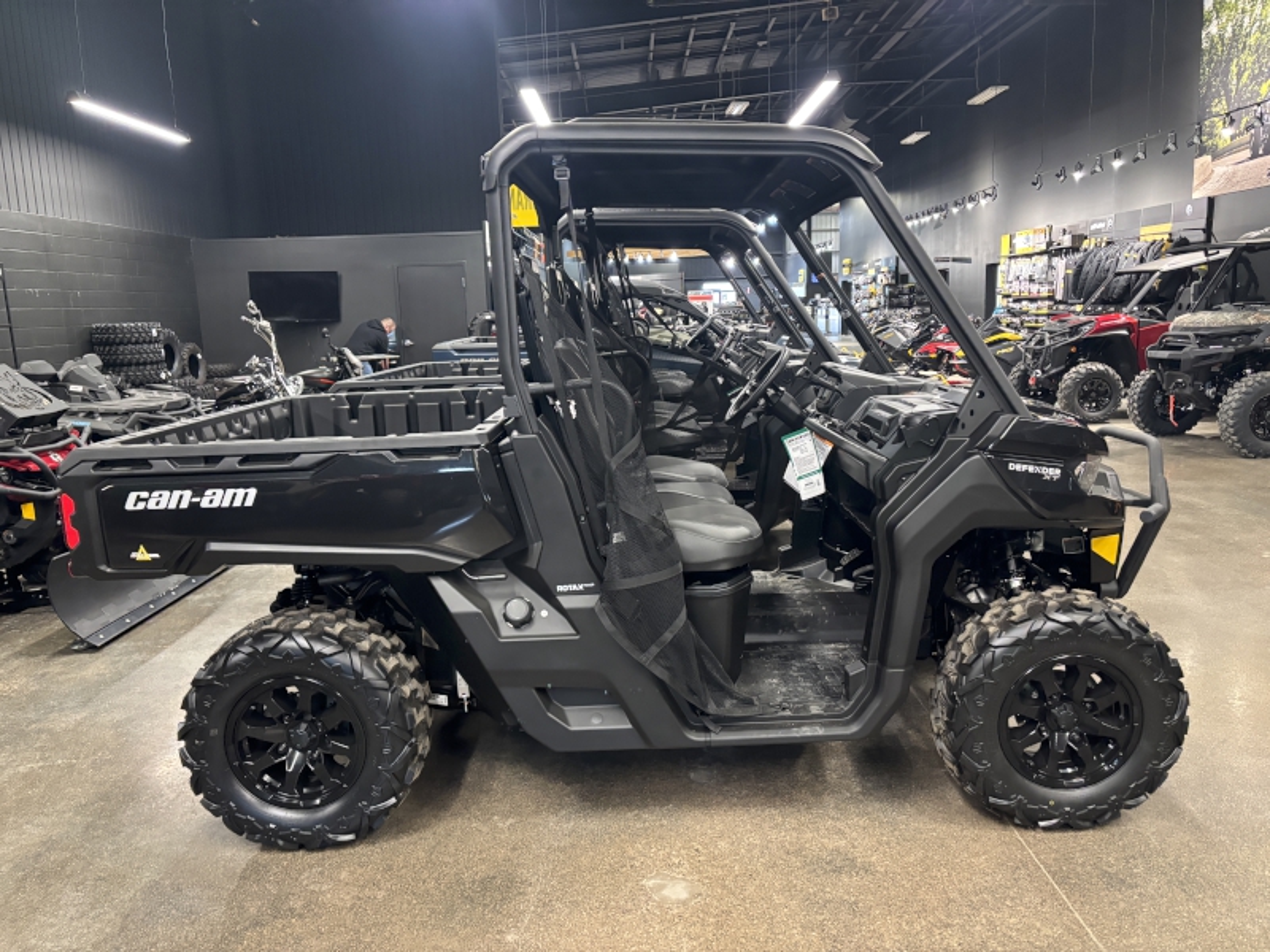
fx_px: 954
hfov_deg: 67.3
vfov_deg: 53.1
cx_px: 635
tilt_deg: -9.0
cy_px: 476
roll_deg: +2.4
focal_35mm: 26
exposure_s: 1/40
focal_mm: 5.96
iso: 500
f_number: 1.6
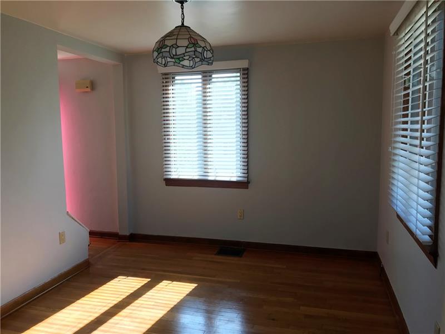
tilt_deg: -6.1
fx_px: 360
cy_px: 167
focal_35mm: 28
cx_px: 222
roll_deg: +0.0
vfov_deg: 49.7
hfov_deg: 63.4
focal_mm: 3.99
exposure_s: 1/120
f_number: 1.8
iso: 32
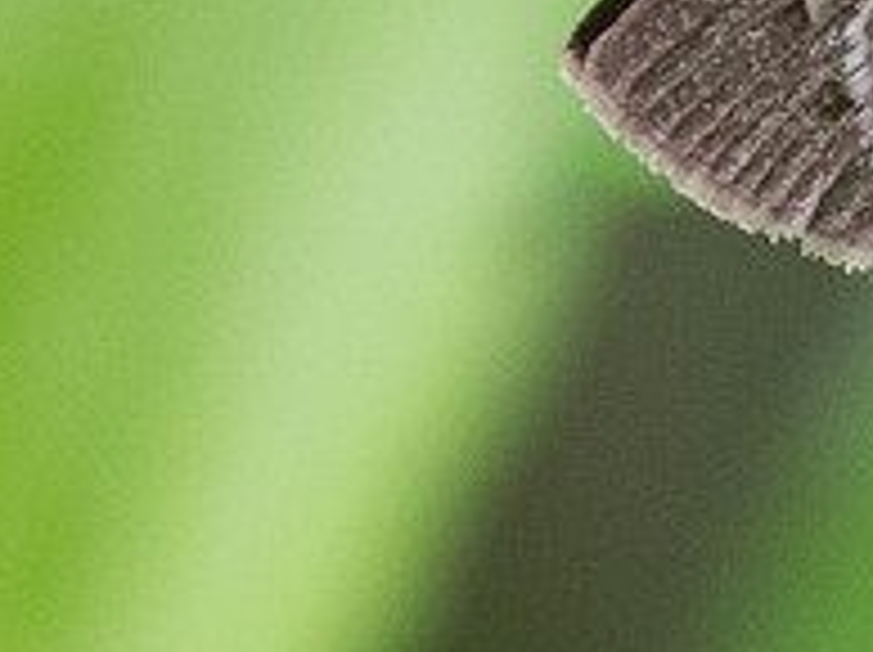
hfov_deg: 1.0
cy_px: 222
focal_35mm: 2017
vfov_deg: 0.7
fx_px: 50805
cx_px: 1256
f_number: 3.5
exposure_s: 1/400
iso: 800
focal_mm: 150
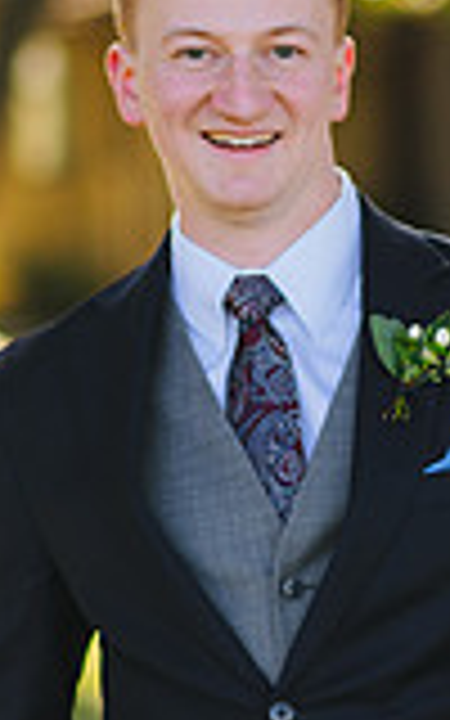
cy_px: 524
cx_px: 135
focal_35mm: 314
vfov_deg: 6.7
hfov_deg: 4.2
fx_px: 6161
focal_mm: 85
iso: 200
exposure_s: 1/800
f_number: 2.2
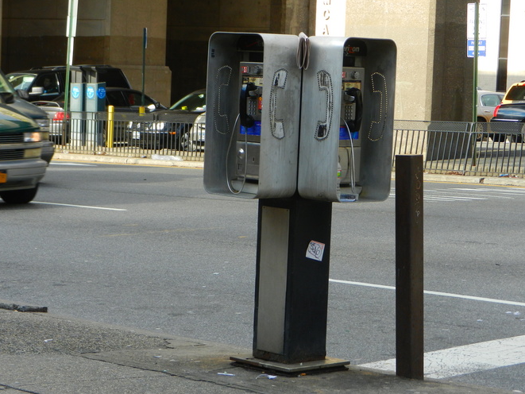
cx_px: 258
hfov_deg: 18.0
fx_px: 1653
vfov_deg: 13.6
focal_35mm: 109
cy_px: 194
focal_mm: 16.3
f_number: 4.9
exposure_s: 1/250
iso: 160
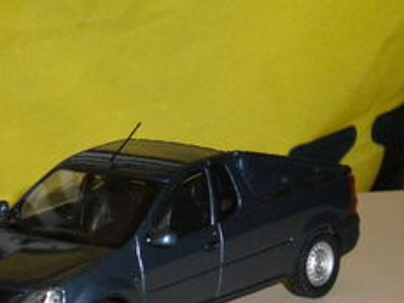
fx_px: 1936
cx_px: 129
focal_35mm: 166
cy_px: 245
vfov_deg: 8.9
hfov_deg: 11.9
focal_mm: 17.3
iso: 400
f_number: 5.7
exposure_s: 1/60
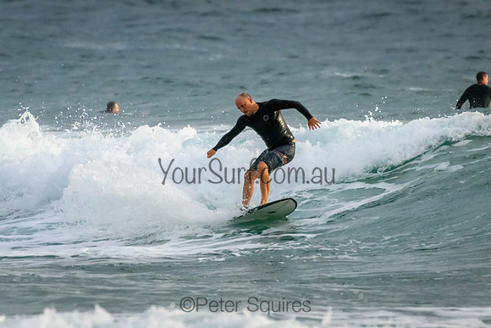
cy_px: 164
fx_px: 13641
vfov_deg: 1.4
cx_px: 246
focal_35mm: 1000
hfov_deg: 2.1
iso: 7200
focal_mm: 1000
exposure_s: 1/4000
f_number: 11
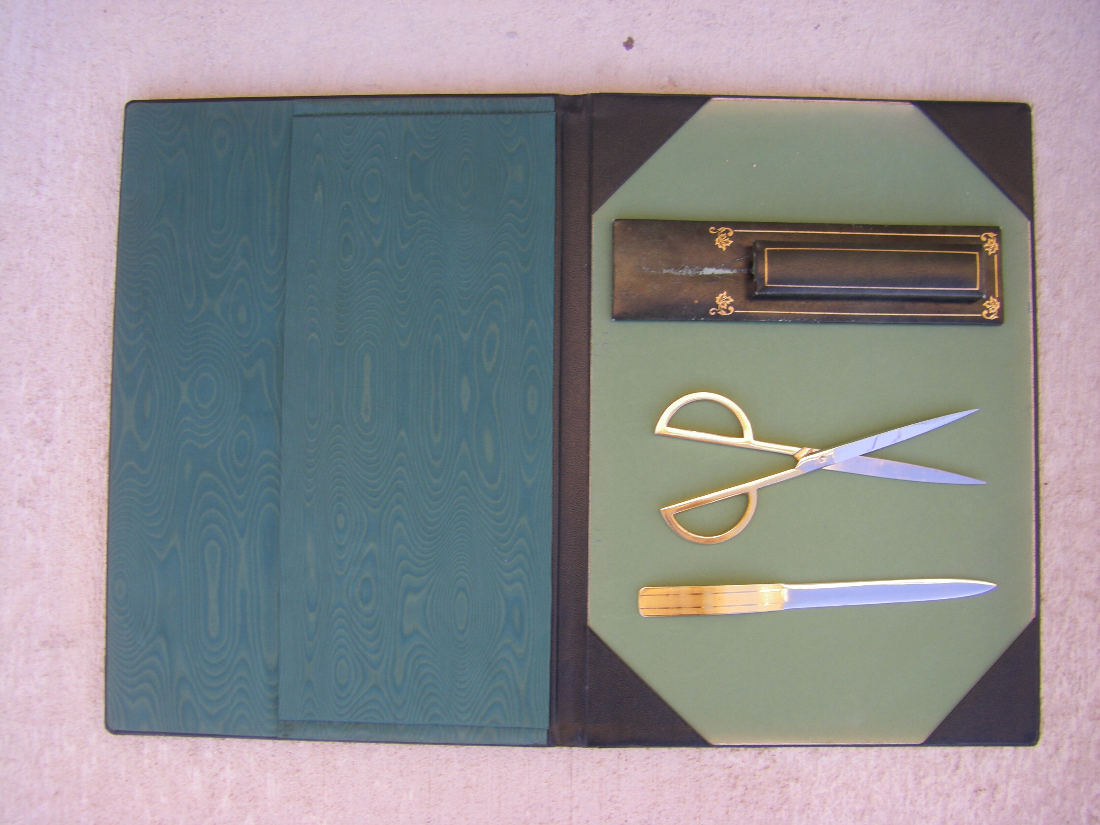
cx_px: 550
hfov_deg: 49.0
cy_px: 412
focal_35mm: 38
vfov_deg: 37.7
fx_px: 1208
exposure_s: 1/50
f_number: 3.5
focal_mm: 6.3
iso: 64
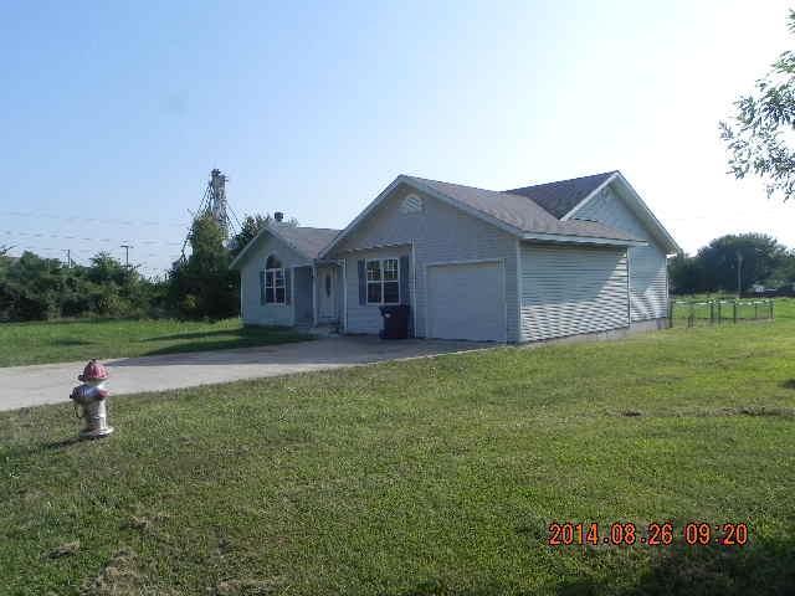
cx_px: 398
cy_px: 298
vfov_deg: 53.1
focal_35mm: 26
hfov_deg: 67.3
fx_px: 597
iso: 160
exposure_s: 1/414
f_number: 7.1
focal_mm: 4.6
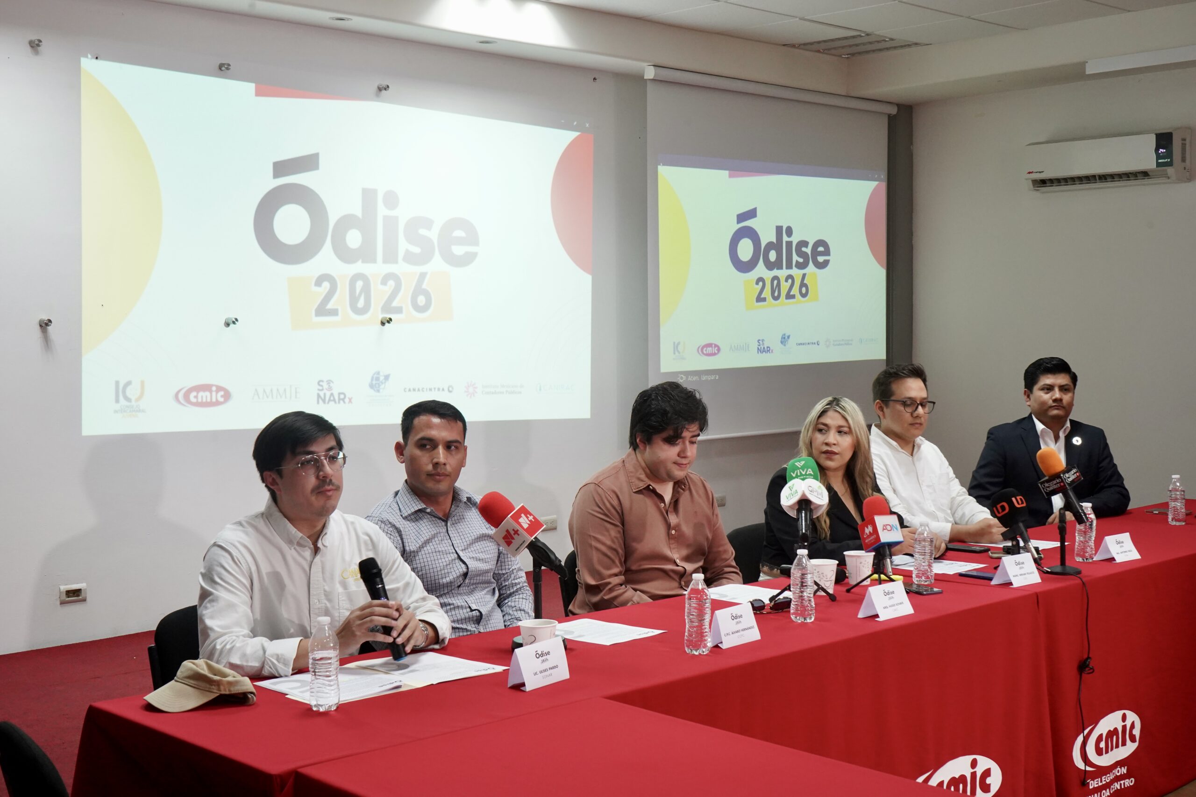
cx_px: 598
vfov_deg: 31.2
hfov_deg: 45.4
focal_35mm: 43
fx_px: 1429
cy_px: 398
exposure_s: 1/25
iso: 3200
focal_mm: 43
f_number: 13
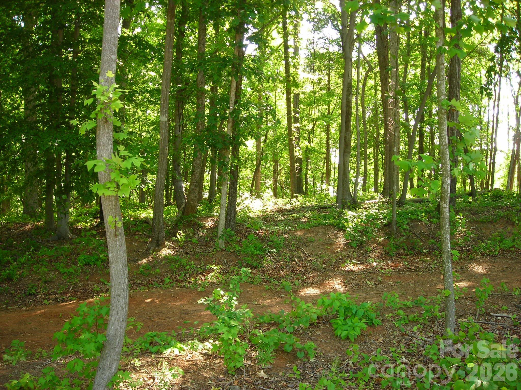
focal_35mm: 38
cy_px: 195
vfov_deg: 37.7
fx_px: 572
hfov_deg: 49.0
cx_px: 260
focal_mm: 6.3
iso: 61
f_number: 3.2
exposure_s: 1/30
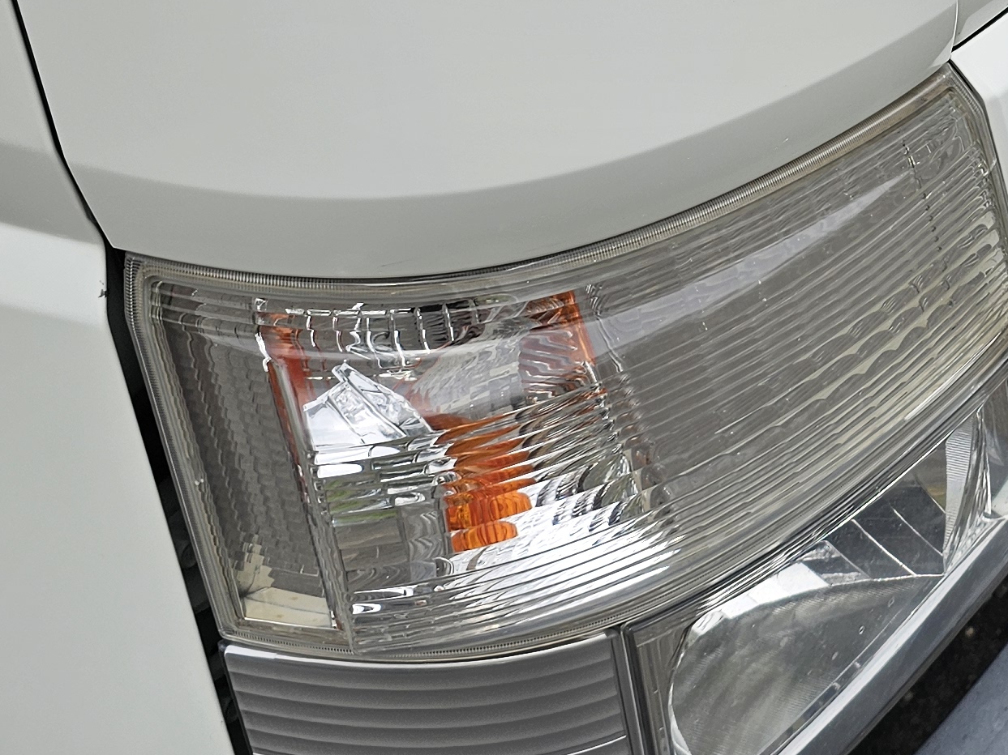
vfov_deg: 19.2
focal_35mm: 74
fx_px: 2155
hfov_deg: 24.3
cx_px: 1148
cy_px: -33
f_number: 1.7
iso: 10
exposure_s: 1/458
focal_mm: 6.3
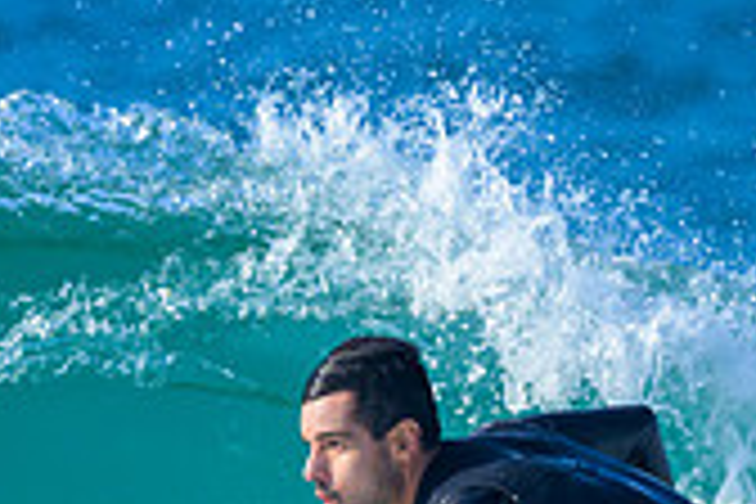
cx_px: 313
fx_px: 63835
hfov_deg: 0.7
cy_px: 768
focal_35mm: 3040
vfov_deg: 0.5
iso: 400
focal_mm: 800
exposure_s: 1/2500
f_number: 6.3
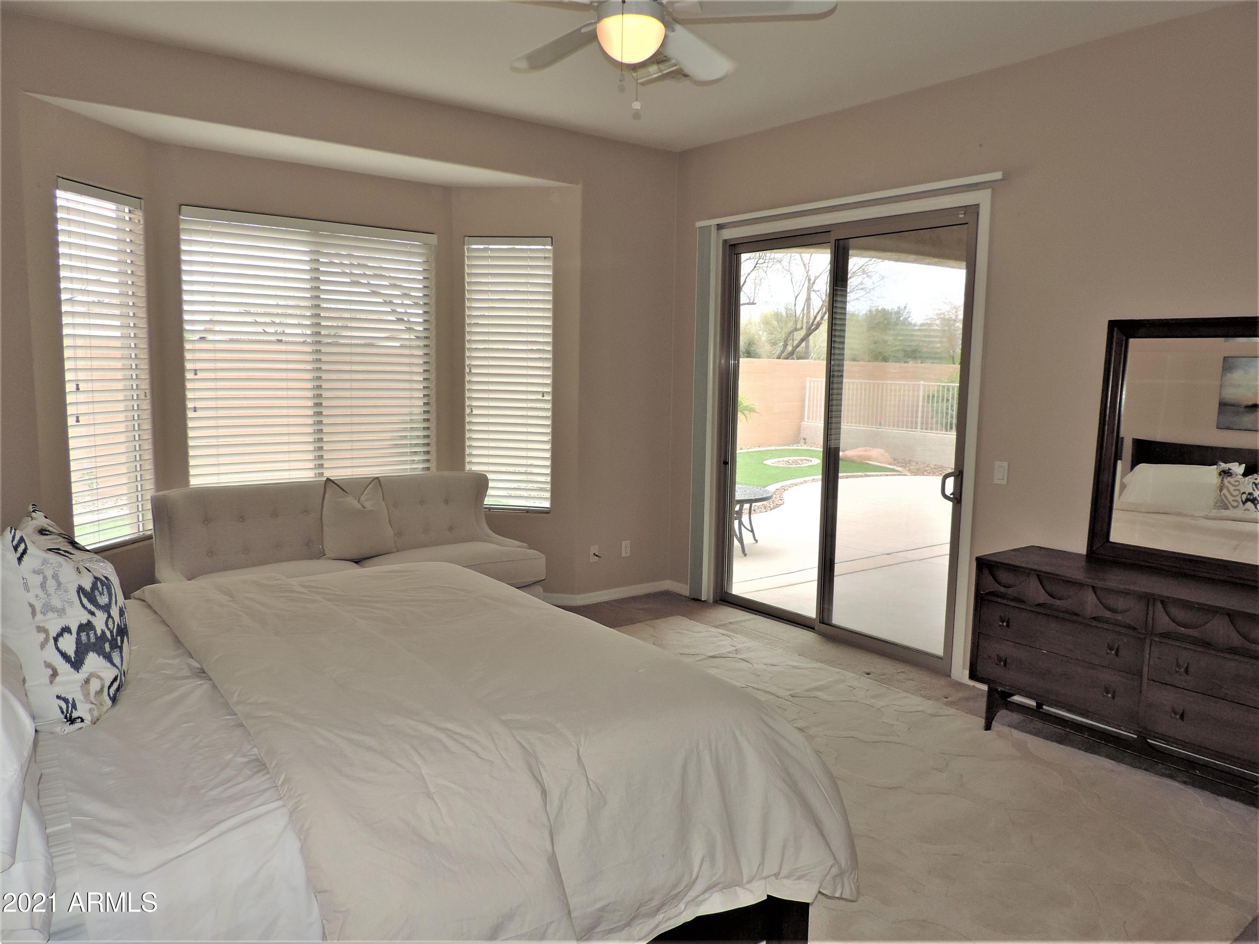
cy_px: 472
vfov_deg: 56.8
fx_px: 873
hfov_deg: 71.6
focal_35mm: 24
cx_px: 630
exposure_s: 1/100
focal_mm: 4.3
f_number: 3
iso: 80
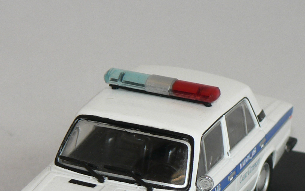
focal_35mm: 282
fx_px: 2345
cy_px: 190
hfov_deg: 7.4
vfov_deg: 4.7
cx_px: 158
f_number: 3.2
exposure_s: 1/60
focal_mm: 17.7
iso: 80
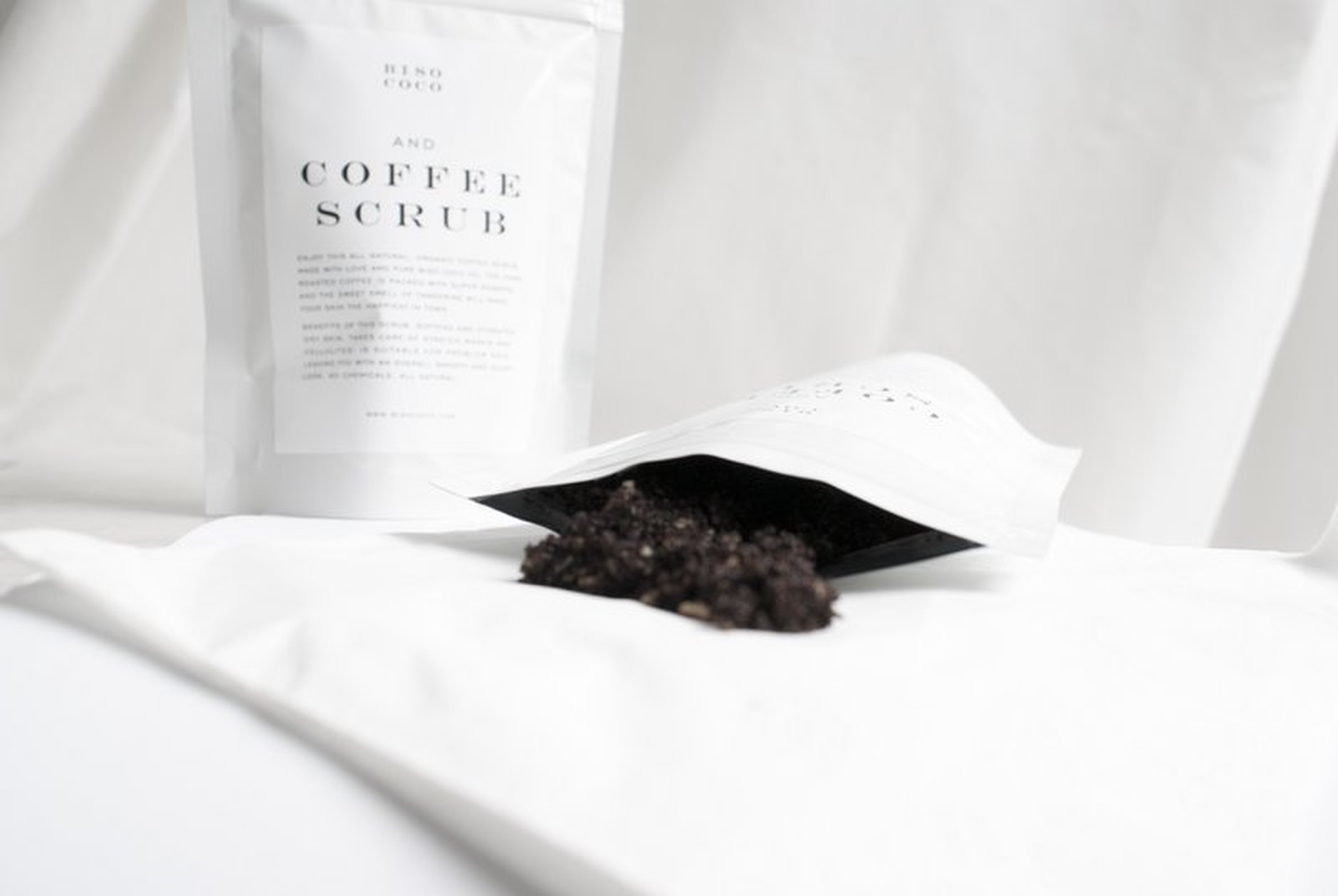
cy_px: 448
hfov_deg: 53.1
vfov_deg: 37.0
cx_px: 669
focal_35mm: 36
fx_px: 1340
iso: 100
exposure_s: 1/60
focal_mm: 24
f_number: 5.6
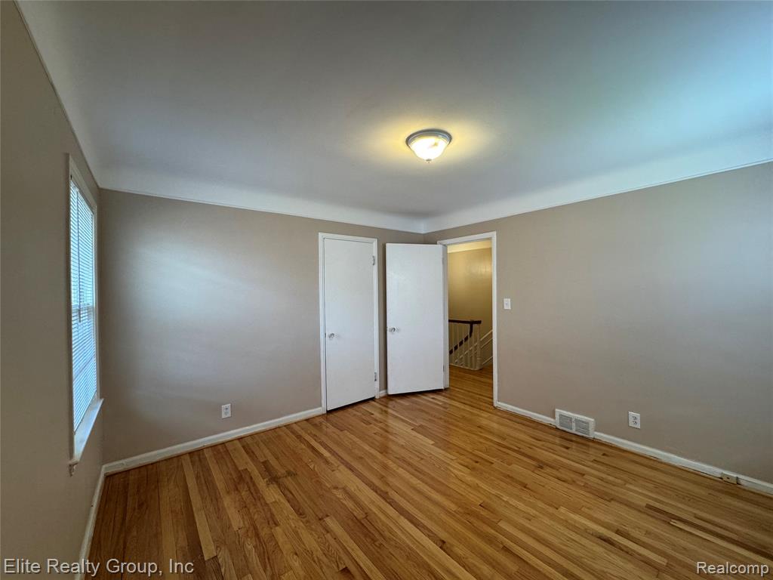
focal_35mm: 14
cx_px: 386
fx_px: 313
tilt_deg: -0.2
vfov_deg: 85.7
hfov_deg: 102.1
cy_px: 290
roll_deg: +0.9
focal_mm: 2.22
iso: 200
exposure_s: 1/120
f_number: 2.2
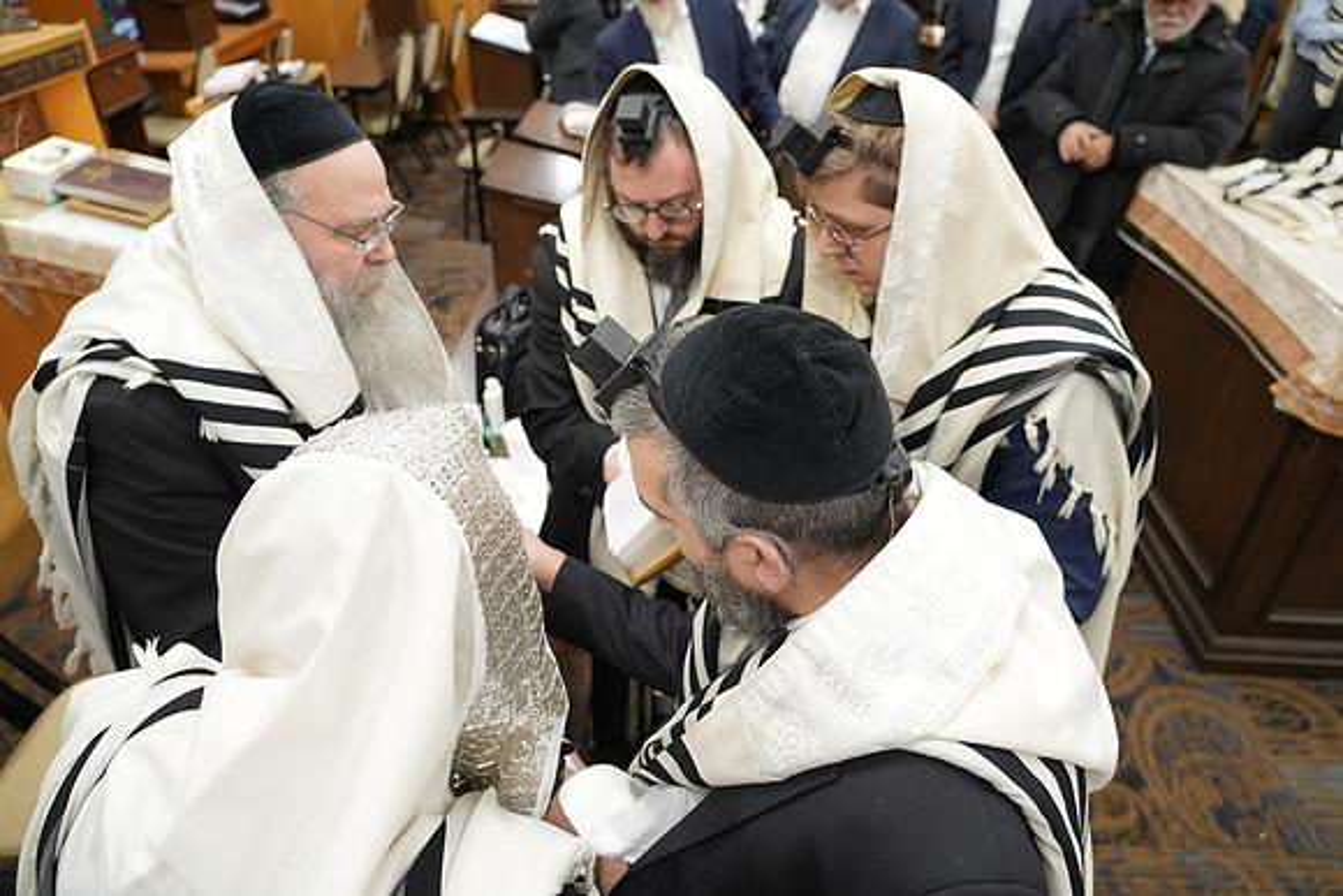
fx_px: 896
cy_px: 448
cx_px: 672
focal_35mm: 24
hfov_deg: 73.7
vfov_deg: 53.2
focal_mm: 24
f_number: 4
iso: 1600
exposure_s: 1/100
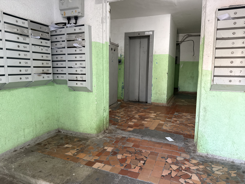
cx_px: 122
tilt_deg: -5.0
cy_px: 92
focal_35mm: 24
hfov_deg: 71.6
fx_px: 170
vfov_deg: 56.8
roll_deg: -0.3
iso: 200
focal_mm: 6.76
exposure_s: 1/60
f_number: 1.78
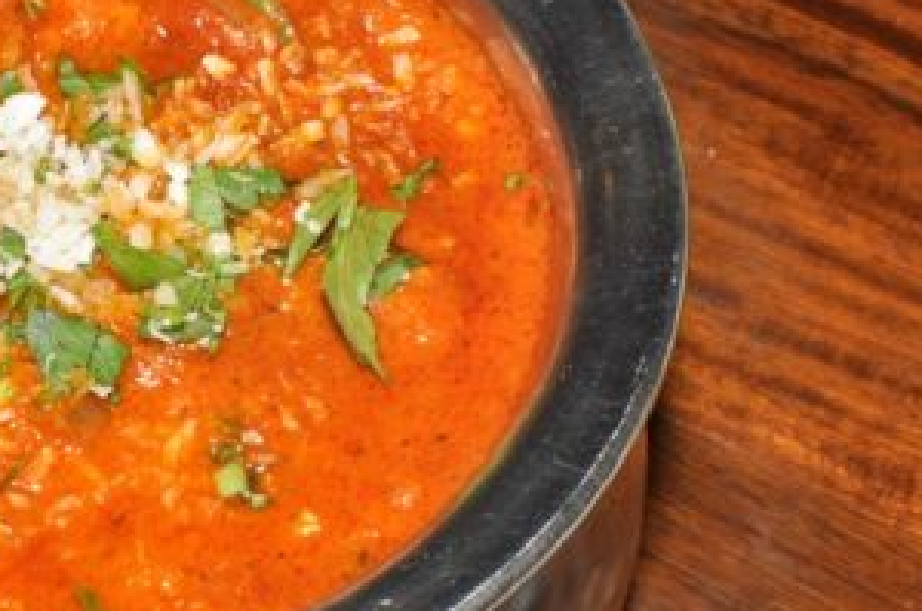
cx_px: -37
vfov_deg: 12.2
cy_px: 232
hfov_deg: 17.8
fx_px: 2866
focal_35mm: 112
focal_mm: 35
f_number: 20
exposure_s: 1/60
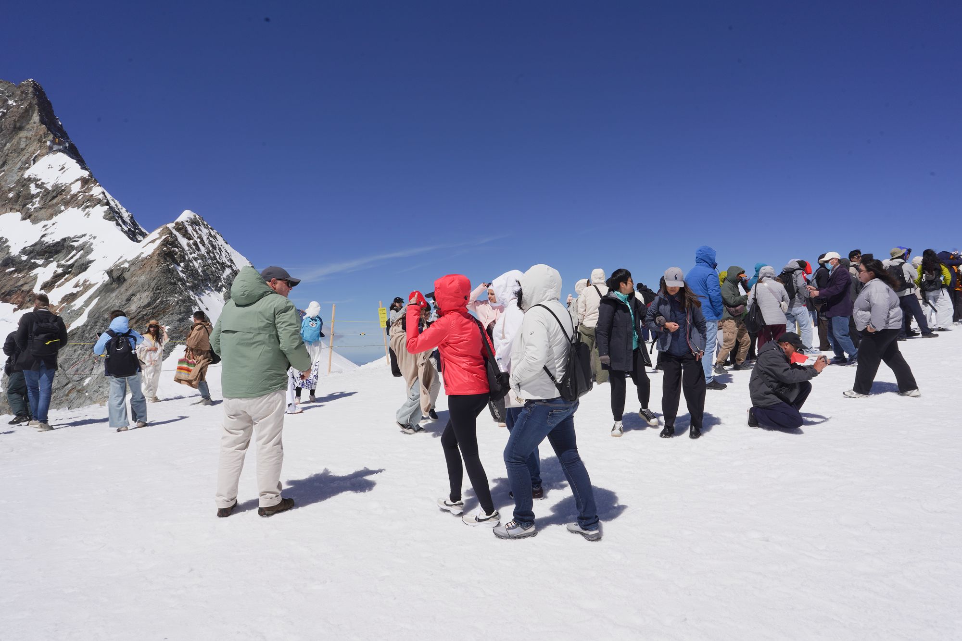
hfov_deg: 73.7
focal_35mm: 24
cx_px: 481
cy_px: 320
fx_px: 641
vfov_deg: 53.1
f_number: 20
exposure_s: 1/250
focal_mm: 24
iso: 100
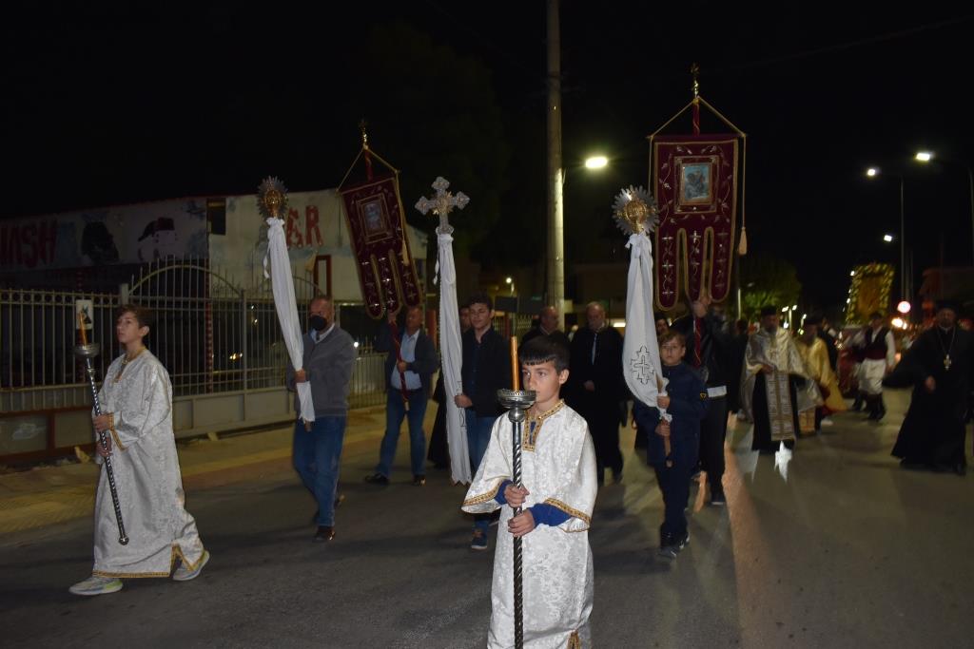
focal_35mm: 27
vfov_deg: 47.9
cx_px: 487
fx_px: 731
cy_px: 324
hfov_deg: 67.4
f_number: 5.6
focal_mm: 18
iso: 720
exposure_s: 1/30
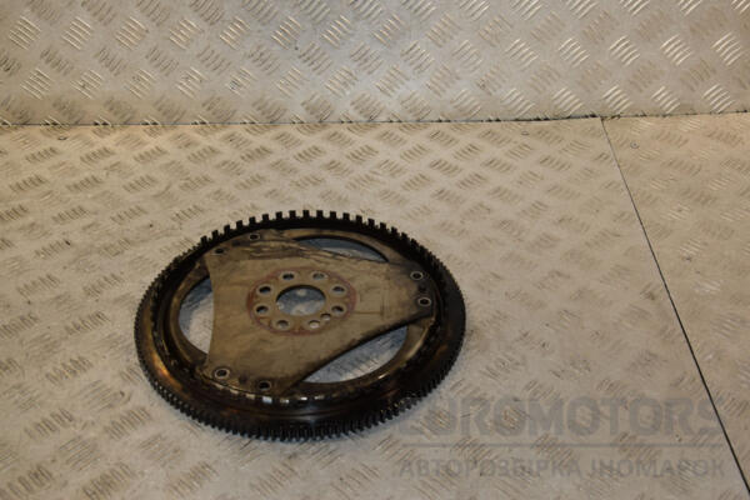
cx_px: 375
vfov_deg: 29.9
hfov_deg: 43.6
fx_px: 937
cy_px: 250
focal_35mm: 45
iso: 800
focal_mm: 30
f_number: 7.1
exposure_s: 1/200
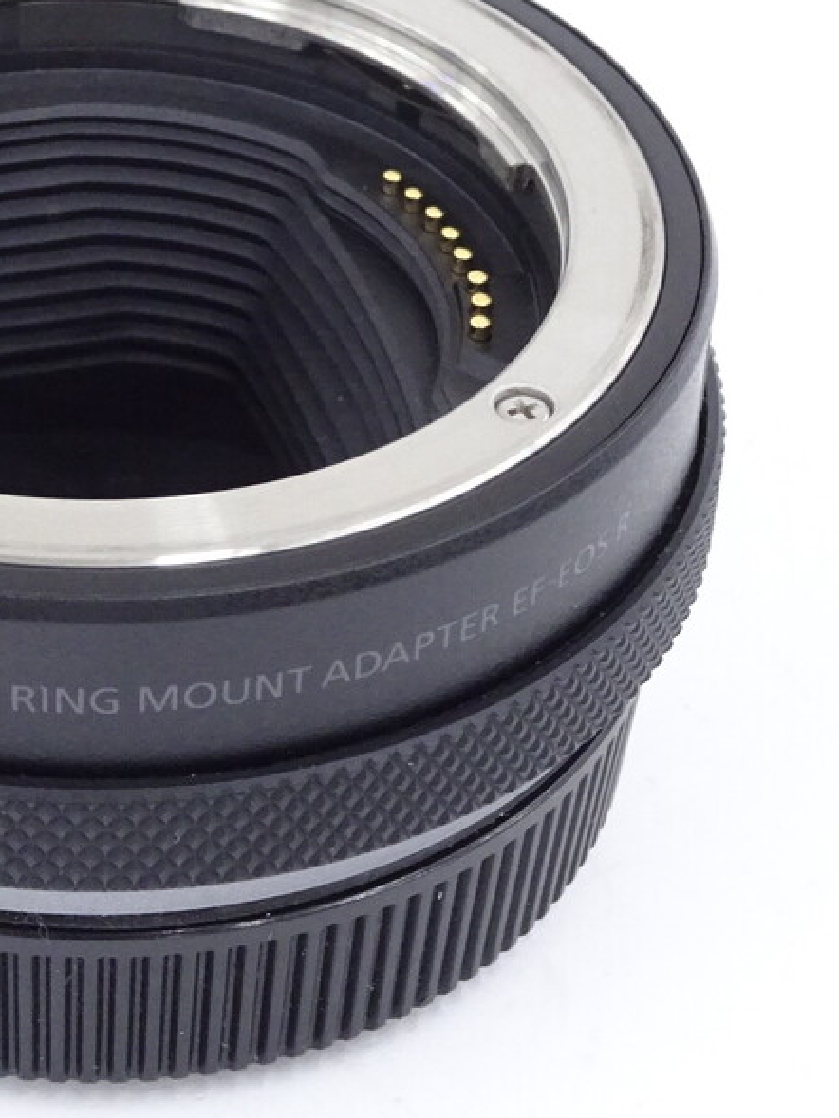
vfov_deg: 17.9
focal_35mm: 110
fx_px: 3554
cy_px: 454
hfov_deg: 13.3
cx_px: 44
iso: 640
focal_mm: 9.18
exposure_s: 1/60
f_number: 4.5
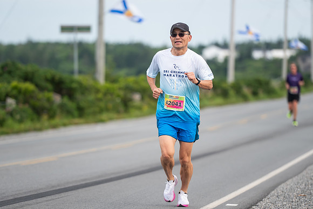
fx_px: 2258
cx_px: 141
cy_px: 112
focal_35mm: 260
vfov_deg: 5.3
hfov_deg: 7.9
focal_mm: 200
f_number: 4.5
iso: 500
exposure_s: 1/800
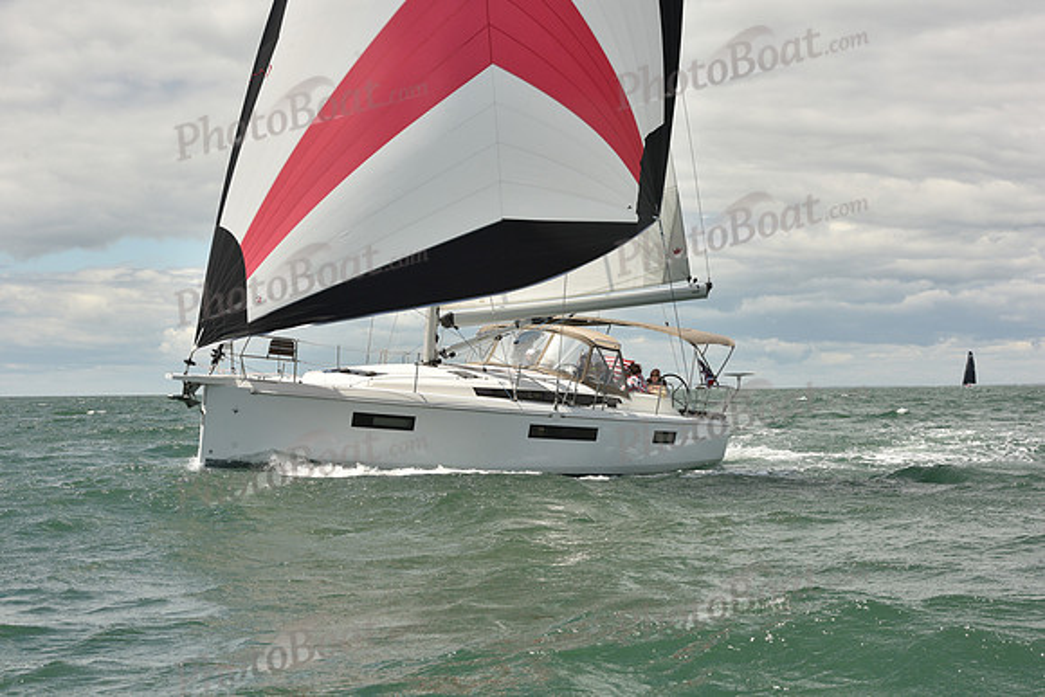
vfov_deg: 19.5
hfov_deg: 28.8
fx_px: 2032
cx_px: 522
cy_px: 348
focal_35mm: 70
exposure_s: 1/800
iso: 320
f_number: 11
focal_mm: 70
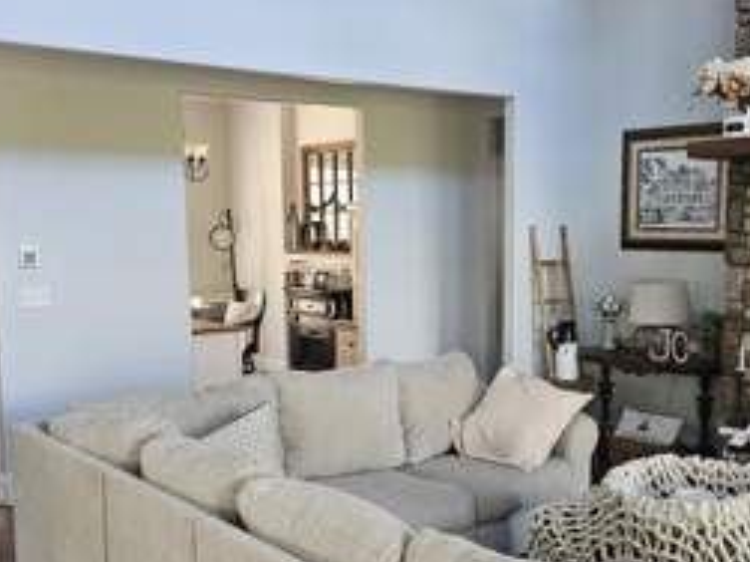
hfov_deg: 42.8
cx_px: 448
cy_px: 363
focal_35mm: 44
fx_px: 953
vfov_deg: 32.6
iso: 640
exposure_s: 1/120
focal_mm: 6.3
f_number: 1.7
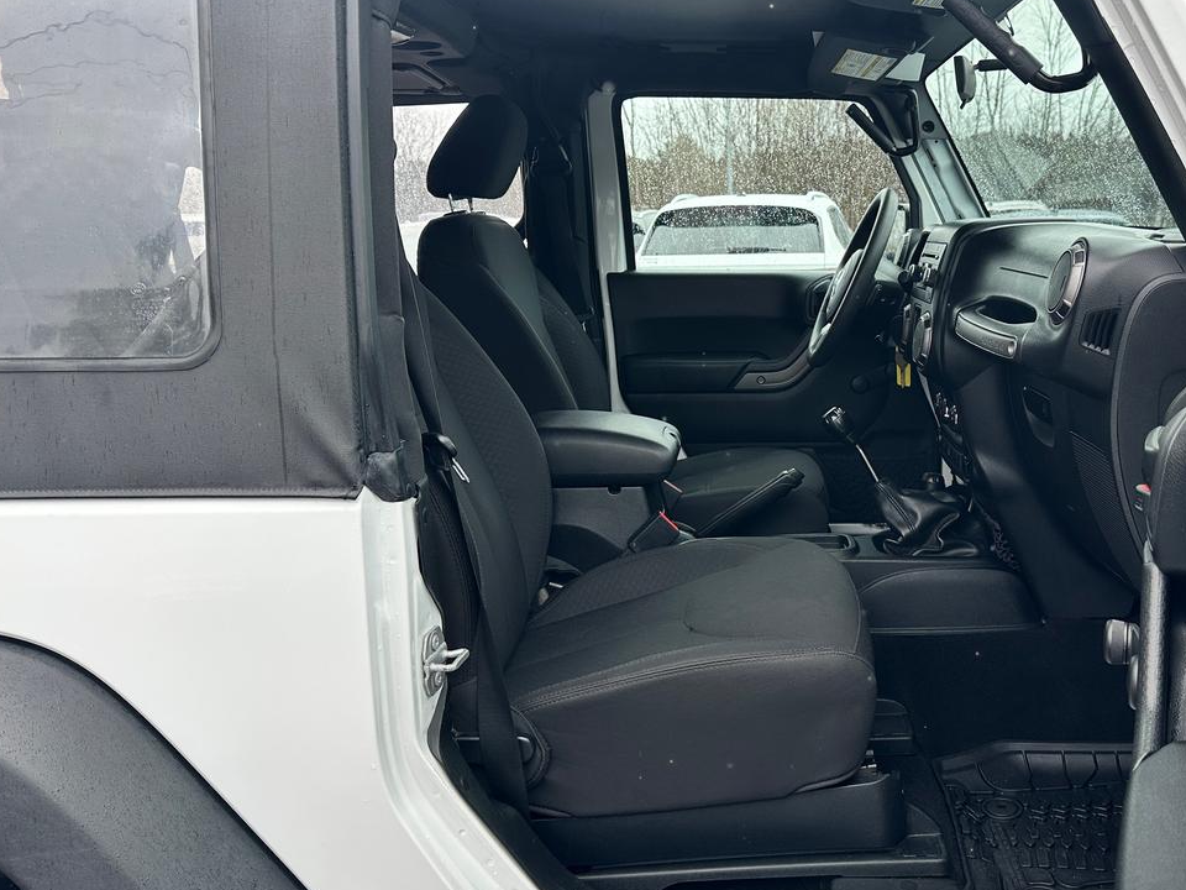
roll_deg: +1.9
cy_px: 404
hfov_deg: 56.0
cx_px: 756
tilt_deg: -9.1
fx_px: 1096
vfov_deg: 44.1
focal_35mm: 32
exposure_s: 1/482
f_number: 1.78
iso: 80
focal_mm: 6.86
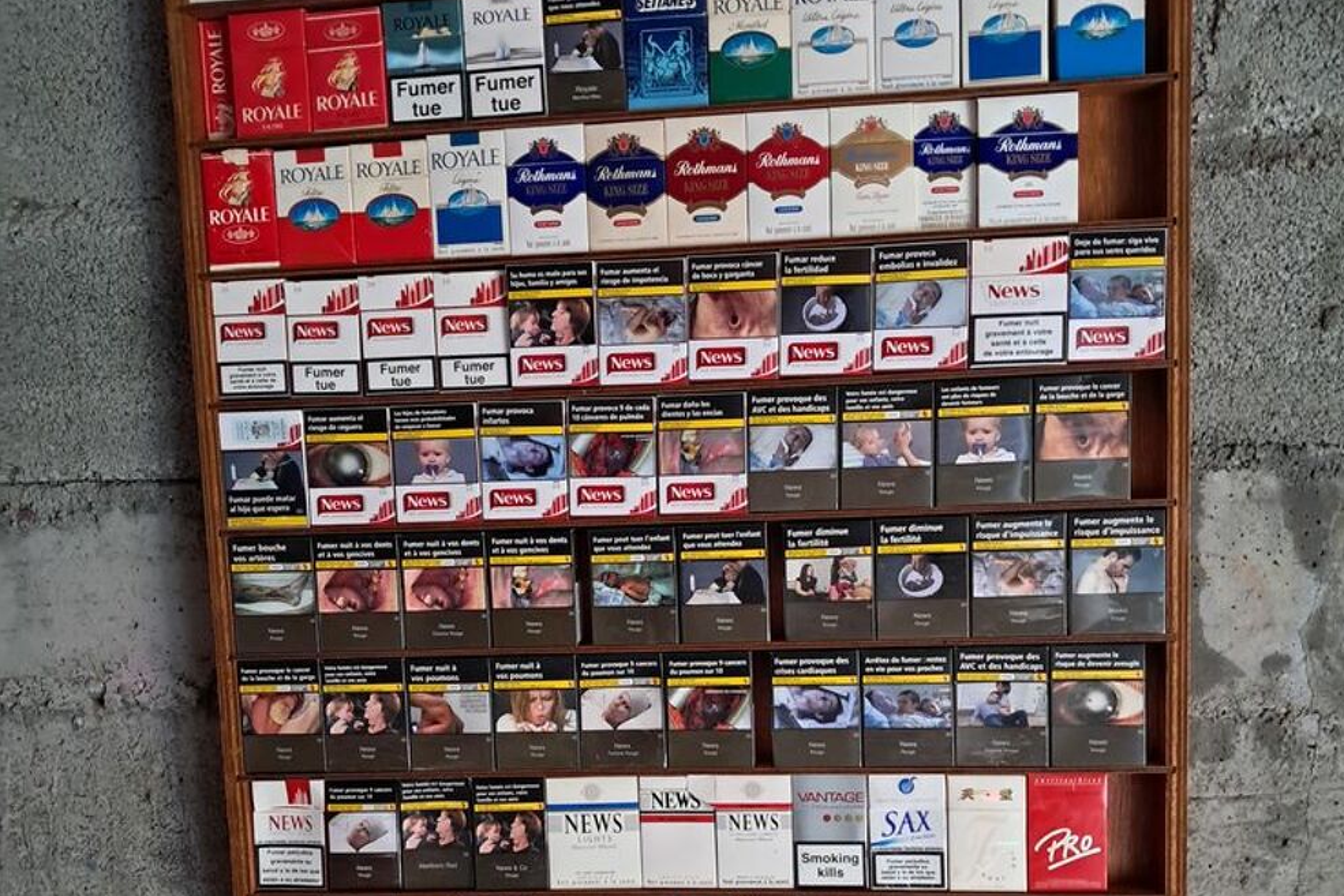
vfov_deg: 34.6
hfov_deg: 50.7
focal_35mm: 38
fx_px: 1419
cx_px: 680
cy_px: 633
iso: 640
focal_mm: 4
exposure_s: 1/25
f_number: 1.8
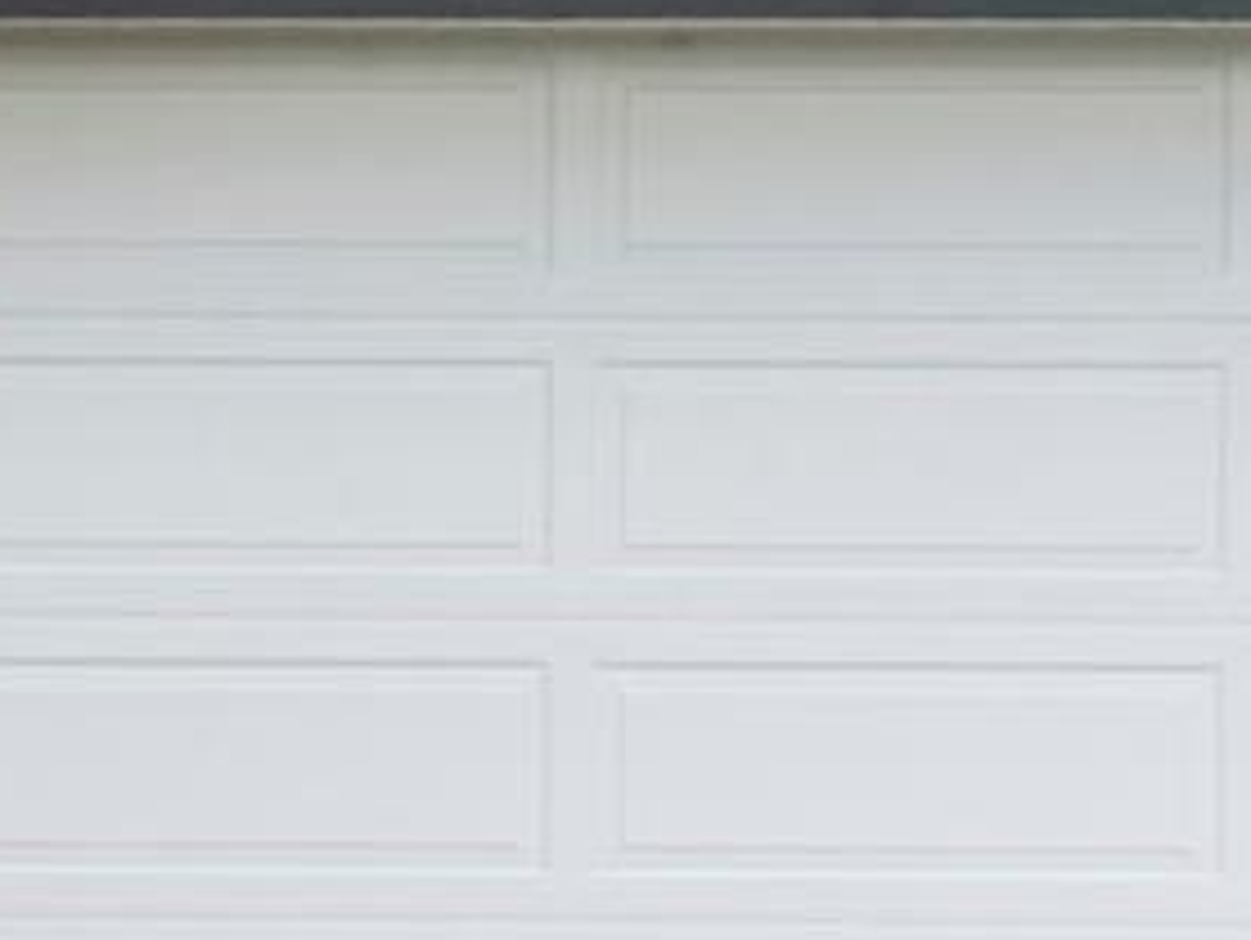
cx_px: -2146
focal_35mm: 116
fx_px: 4196
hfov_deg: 11.9
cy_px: 427
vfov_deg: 12.8
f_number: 11
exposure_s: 1/15
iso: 200
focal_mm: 21
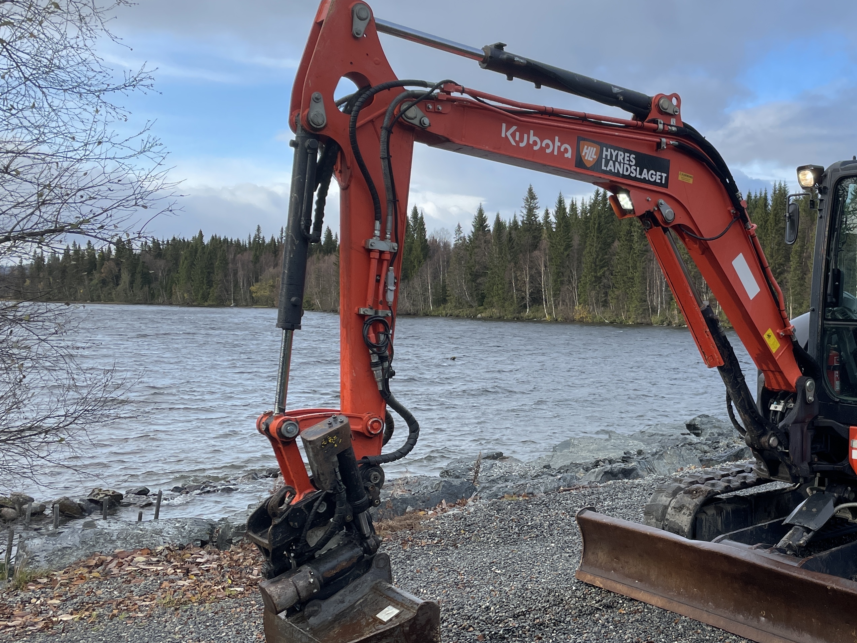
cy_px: 324
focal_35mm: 41
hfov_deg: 44.3
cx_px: 639
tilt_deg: -0.7
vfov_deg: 35.1
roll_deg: -0.7
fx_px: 1015
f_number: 1.6
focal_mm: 4.2
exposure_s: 1/955
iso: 32
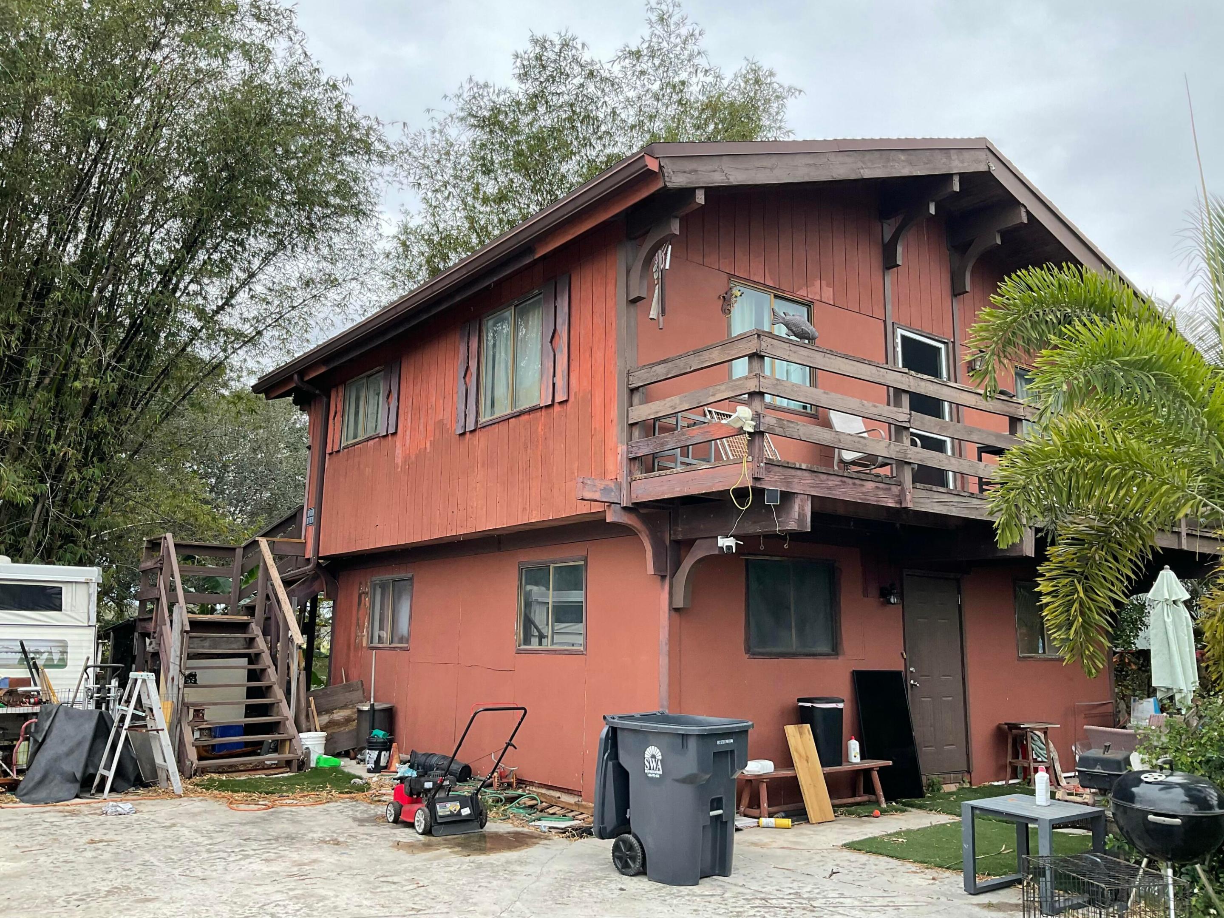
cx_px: 612
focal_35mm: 29
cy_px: 459
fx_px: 1025
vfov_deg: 48.2
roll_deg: -1.0
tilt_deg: +10.9
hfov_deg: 61.7
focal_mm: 3
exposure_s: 1/365
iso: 16
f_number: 1.8
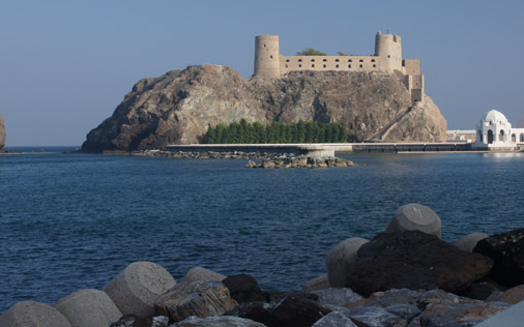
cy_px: 120
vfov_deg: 19.2
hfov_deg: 30.3
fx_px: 966
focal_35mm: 68
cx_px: 231
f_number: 10
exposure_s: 1/100
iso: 200
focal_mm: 35
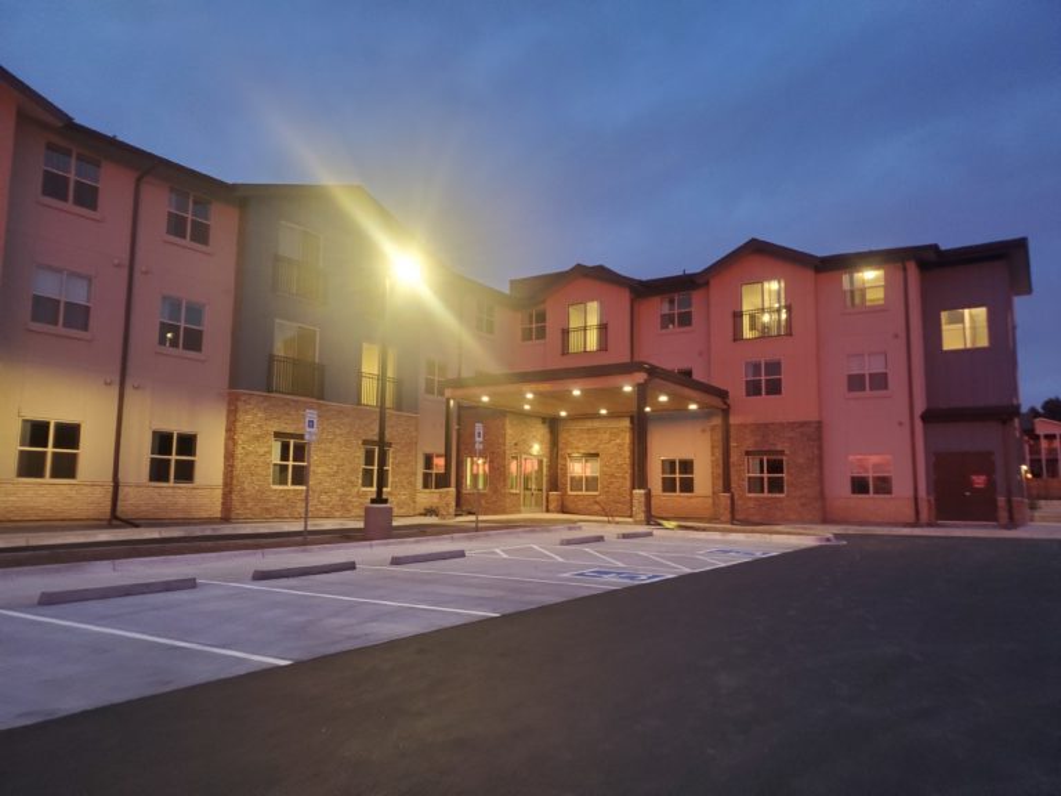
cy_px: 398
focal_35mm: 26
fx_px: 797
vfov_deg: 53.1
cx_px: 530
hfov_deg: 67.3
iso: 250
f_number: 1.5
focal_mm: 4.3
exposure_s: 1/39
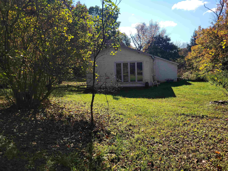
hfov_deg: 67.3
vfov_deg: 53.1
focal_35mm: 26
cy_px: 86
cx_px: 114
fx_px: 171
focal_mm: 5.4
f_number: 1.8
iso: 40
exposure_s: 1/1695
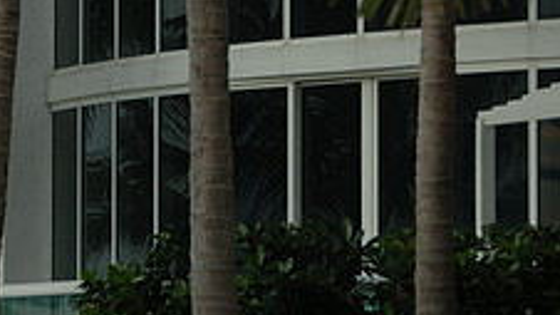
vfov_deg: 3.3
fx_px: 5389
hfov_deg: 5.9
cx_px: 72
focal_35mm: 363
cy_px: 58
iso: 100
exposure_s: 1/200
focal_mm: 90
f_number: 5.3
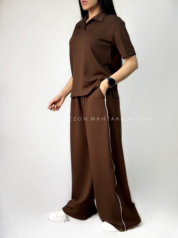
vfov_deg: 39.7
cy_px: 119
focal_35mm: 48
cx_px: 89
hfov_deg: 30.3
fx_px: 329
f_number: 1.78
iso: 50
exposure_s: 1/121
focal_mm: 6.76
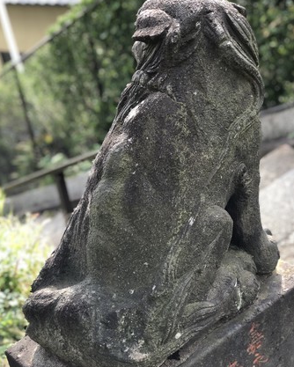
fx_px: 652
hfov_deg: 25.4
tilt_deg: -27.6
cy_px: 173
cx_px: 146
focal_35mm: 60
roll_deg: +11.4
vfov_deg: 31.4
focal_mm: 6.6
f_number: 2.8
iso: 25
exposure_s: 1/60
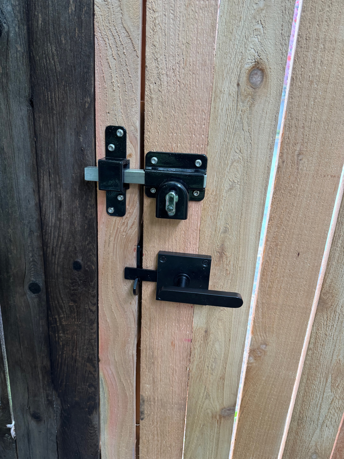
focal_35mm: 24
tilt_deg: -20.4
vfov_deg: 71.6
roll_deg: -2.1
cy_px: 230
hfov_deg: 56.8
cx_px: 172
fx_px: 318
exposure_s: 1/60
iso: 250
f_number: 1.78
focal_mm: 6.76
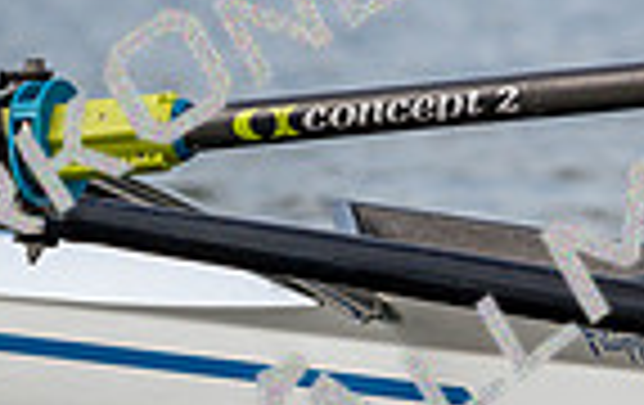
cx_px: 1171
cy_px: -146
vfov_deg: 1.1
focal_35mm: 1217
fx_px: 21402
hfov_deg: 1.7
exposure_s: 1/1600
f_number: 5.6
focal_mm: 295
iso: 400
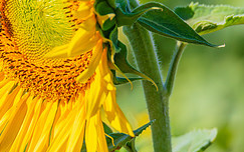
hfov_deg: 1.9
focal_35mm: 1097
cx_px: 19
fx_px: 7297
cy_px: 24
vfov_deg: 1.2
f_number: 6
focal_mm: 450
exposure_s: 1/5000
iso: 800
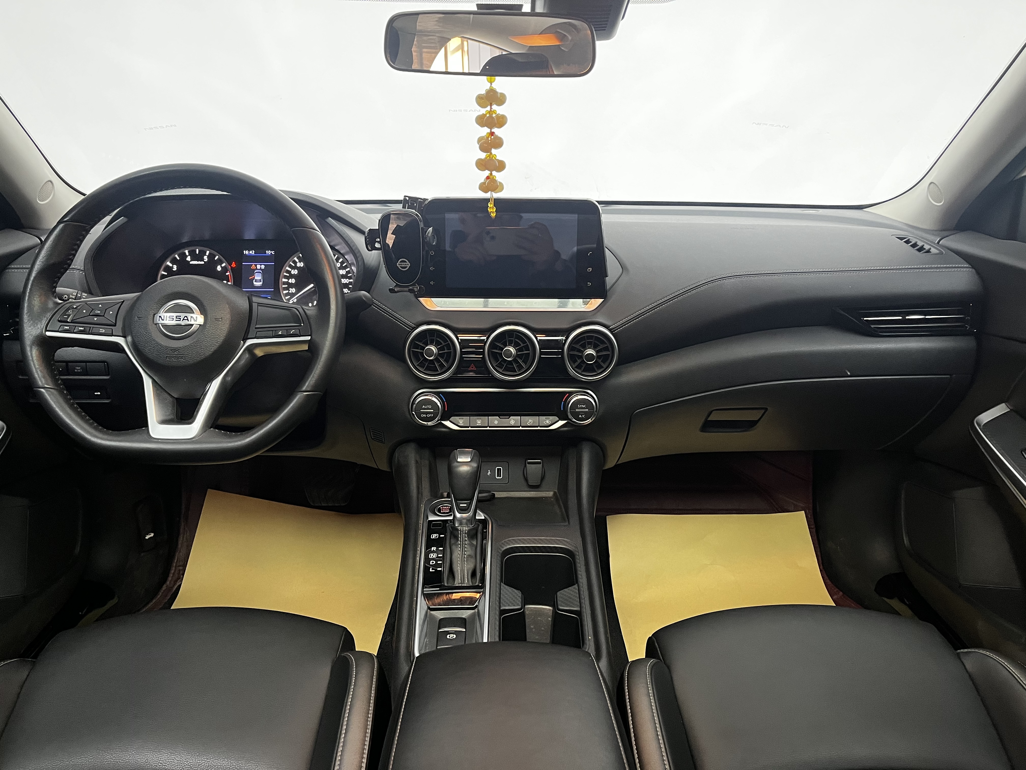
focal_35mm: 26
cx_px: 513
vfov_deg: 53.1
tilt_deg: -17.8
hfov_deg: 67.3
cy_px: 385
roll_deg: -0.7
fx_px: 771
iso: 200
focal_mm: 5.1
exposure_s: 1/50
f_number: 1.6
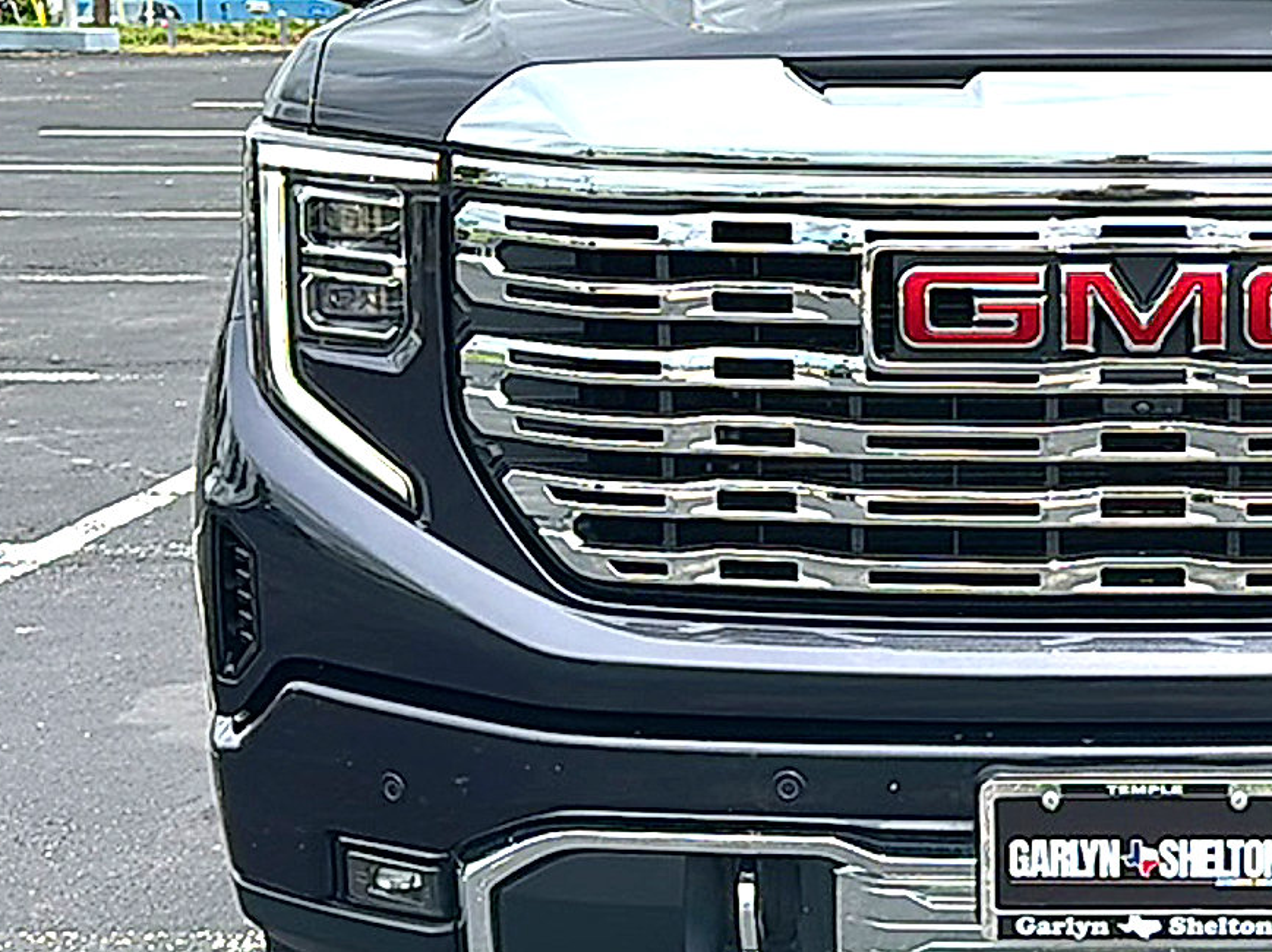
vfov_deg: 21.0
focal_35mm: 70
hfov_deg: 26.9
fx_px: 2571
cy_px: 398
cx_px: 1114
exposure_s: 1/3165
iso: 80
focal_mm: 6.86
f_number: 1.78
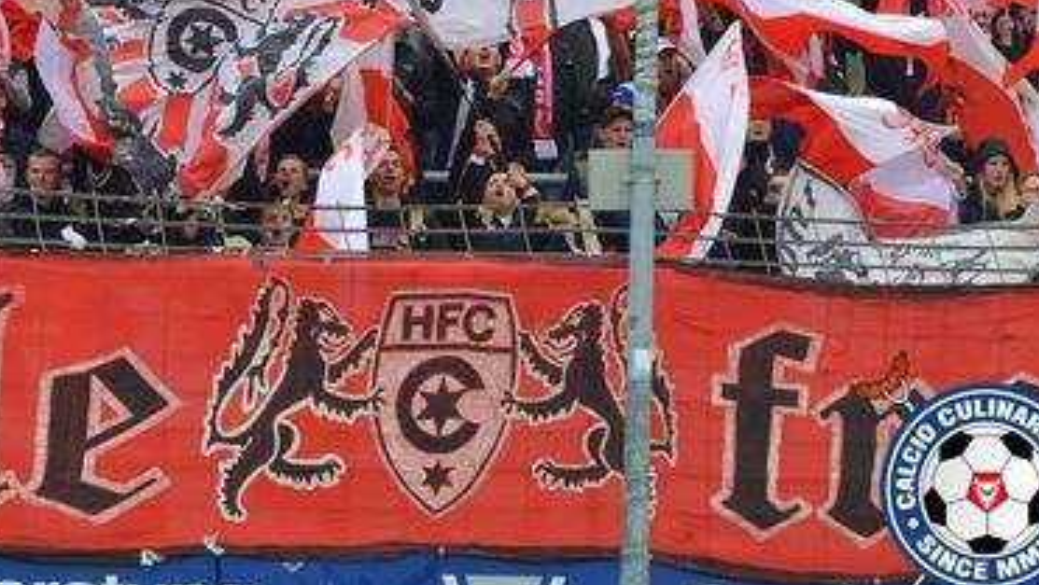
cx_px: 375
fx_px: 4658
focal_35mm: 169
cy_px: 120
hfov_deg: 12.7
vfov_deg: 7.2
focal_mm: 70
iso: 450
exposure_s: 1/1000
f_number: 4
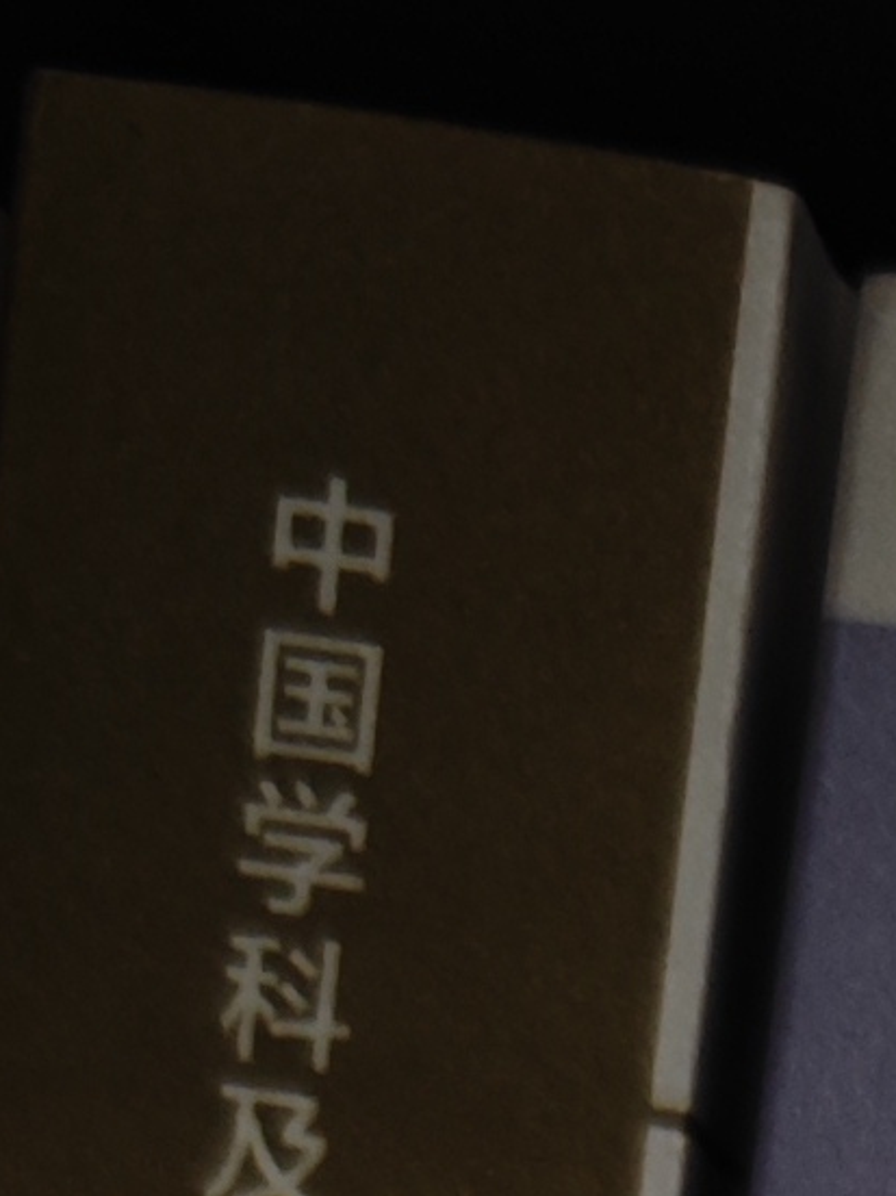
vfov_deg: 9.3
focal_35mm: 171
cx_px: 2096
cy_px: 3560
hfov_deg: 8.1
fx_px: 5904
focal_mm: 8.7
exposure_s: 1/60
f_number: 1.9
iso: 1000
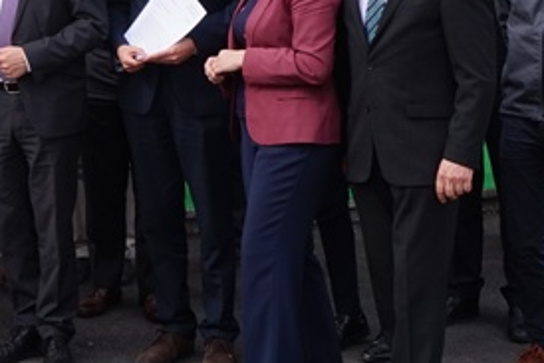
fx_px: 1693
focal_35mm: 112
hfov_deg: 17.7
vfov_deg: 11.8
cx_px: -32
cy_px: -135
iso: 100
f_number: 11
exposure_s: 1/80
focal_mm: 20
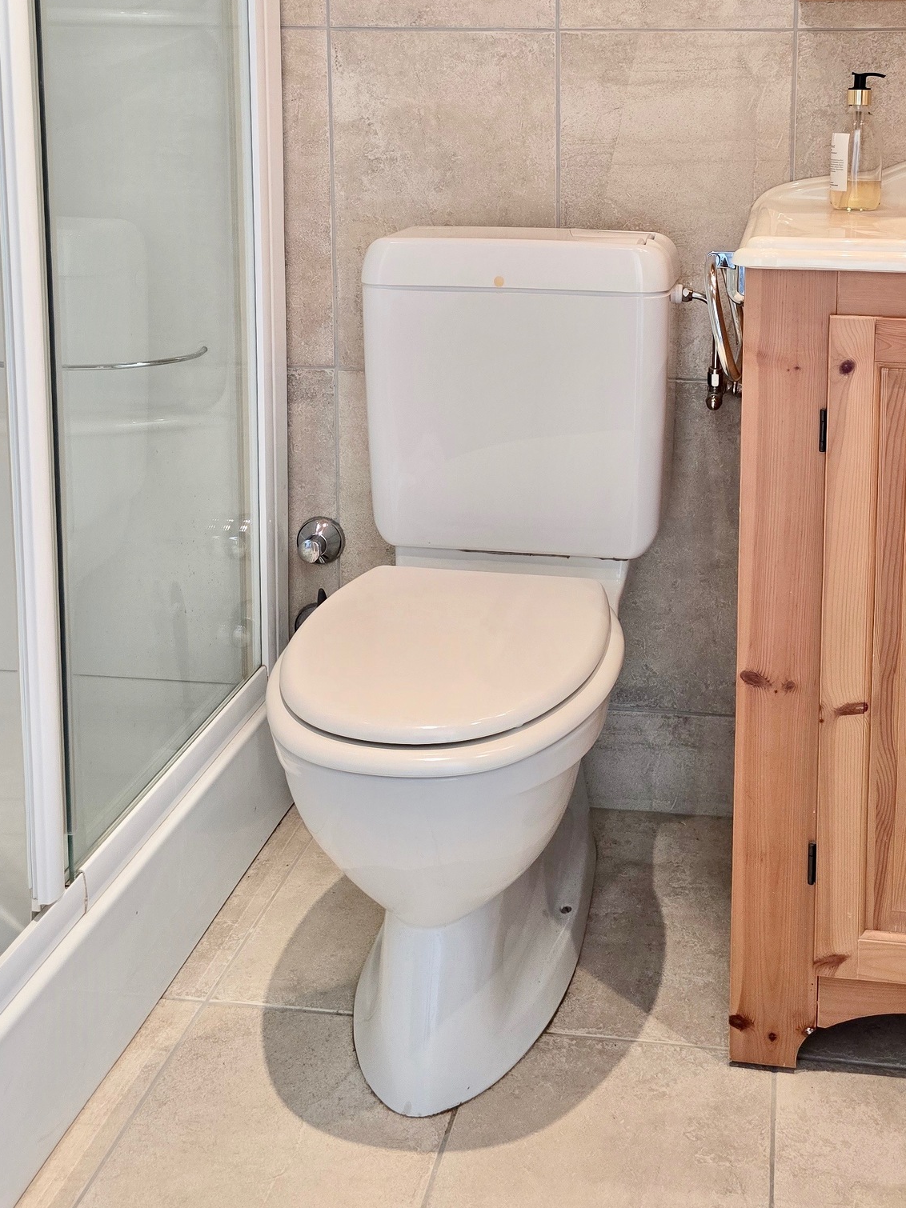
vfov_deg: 45.7
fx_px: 1361
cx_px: 605
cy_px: 258
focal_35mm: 39
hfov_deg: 36.4
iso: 320
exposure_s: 1/100
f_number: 1.7
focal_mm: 6.3
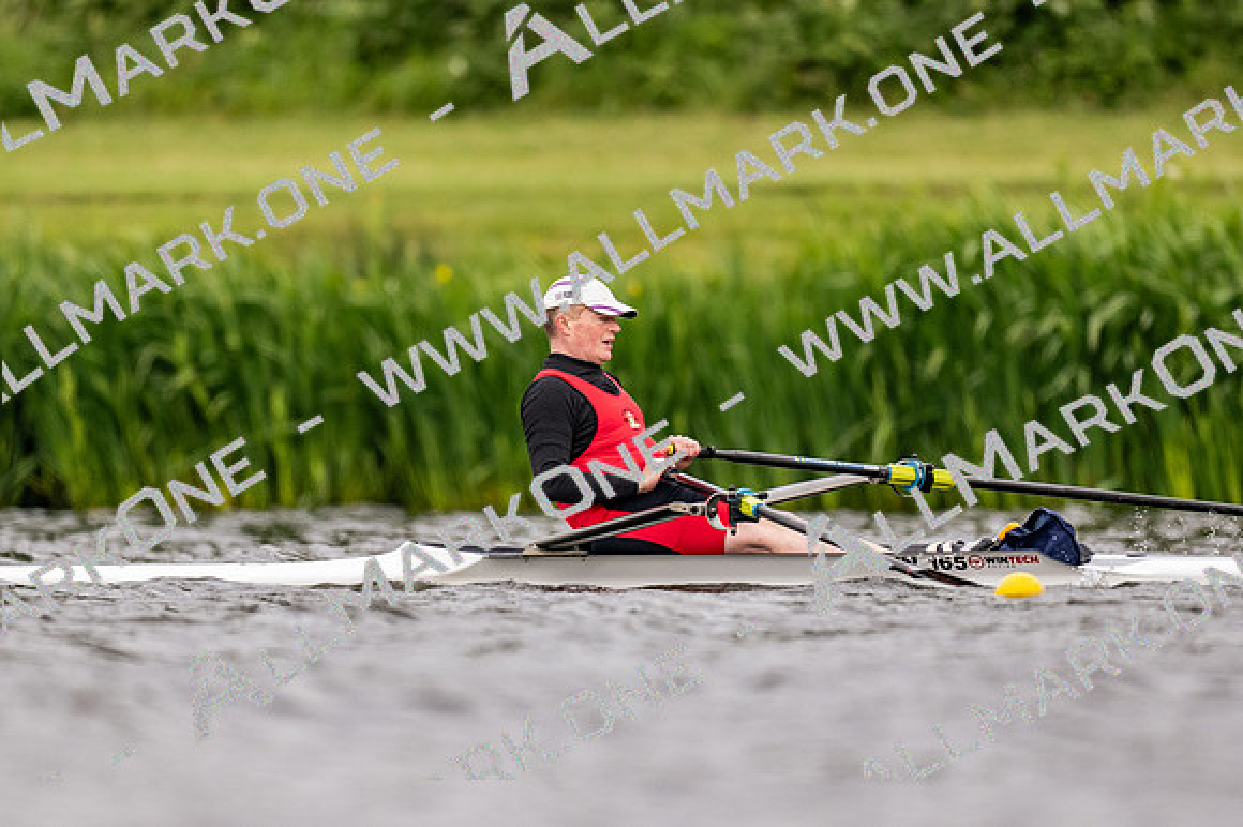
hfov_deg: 2.3
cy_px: 414
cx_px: 622
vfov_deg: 1.5
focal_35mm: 900
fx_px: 31056
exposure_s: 1/2500
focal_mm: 600
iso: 720
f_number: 4
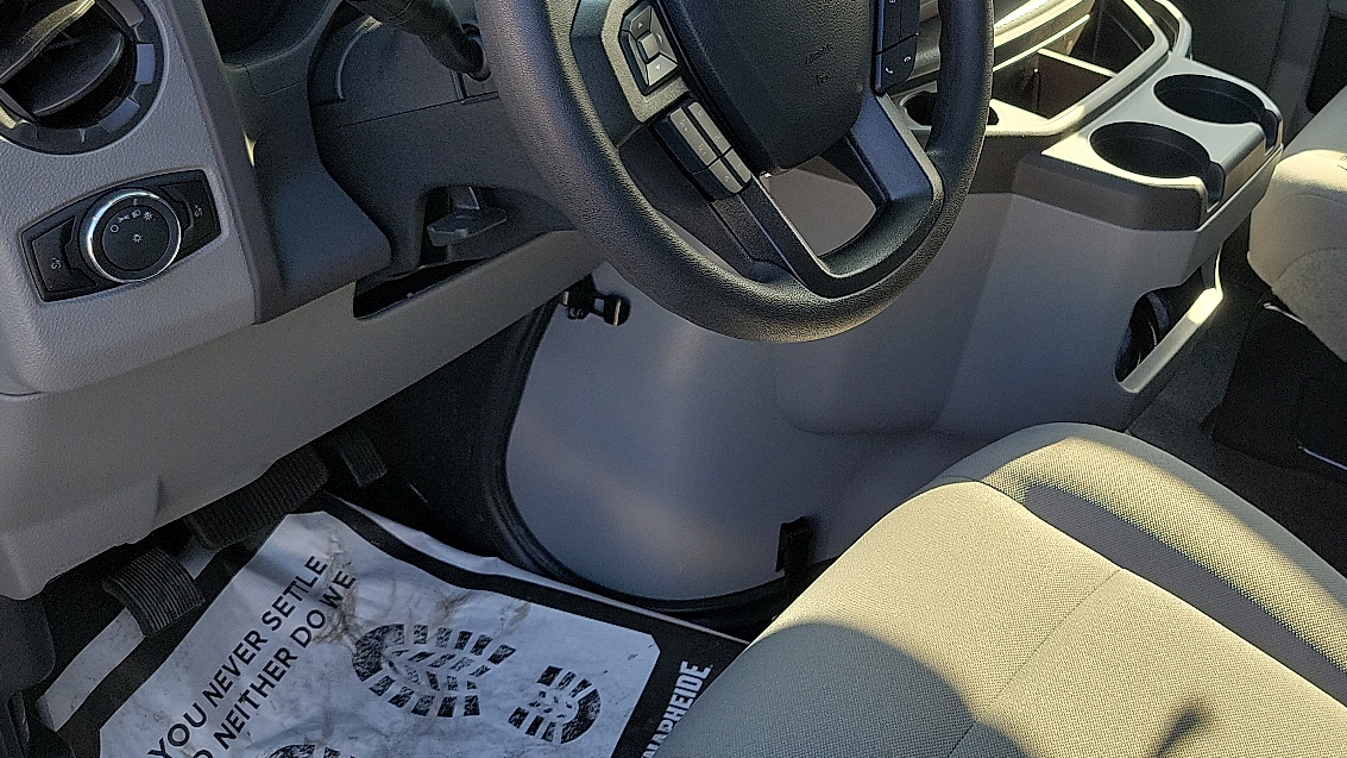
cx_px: 871
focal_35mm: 40
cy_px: 195
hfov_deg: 49.8
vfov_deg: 29.3
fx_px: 1429
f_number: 1.8
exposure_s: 1/303
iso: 50
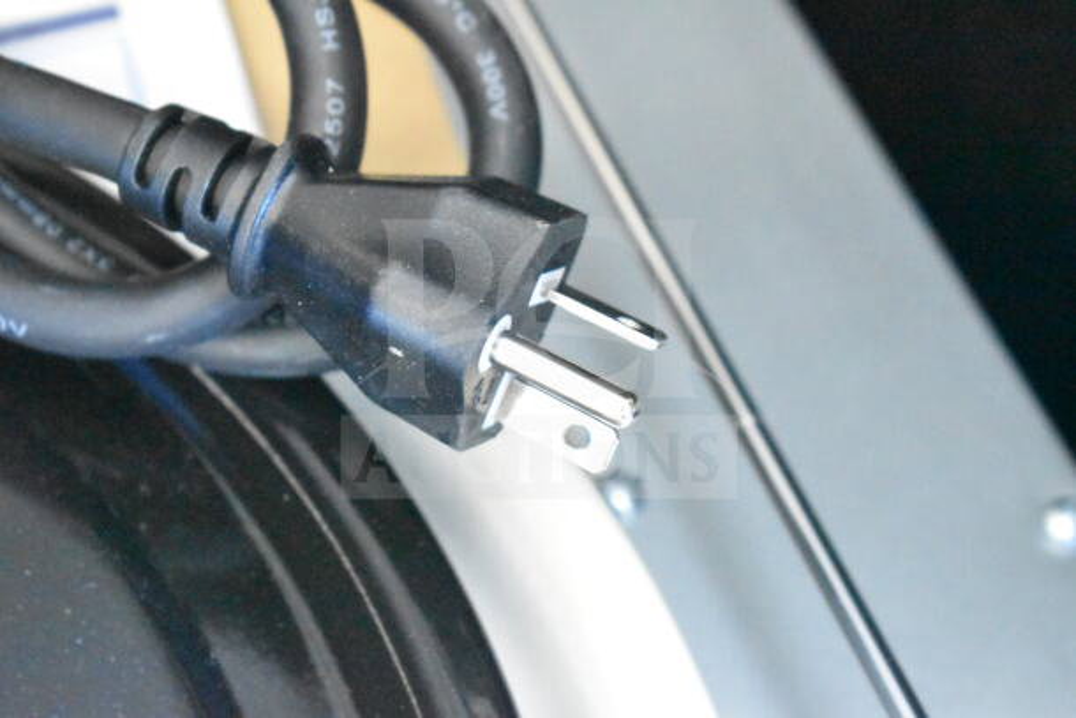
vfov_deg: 16.6
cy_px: 359
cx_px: 538
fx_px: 2466
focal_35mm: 82
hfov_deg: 24.6
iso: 25600
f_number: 5.6
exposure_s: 1/80
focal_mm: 55
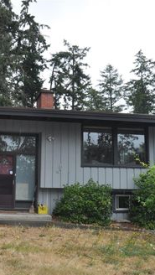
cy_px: 138
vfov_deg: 47.3
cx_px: 7
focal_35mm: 43
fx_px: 314
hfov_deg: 26.5
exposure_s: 1/200
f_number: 7.1
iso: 200
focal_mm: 18
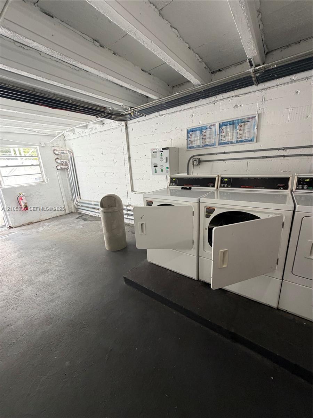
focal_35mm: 14
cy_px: 209
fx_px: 169
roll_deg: +3.4
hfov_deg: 85.7
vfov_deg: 102.1
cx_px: 156
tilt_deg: -15.6
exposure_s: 1/60
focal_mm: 2.22
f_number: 2.2
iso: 160
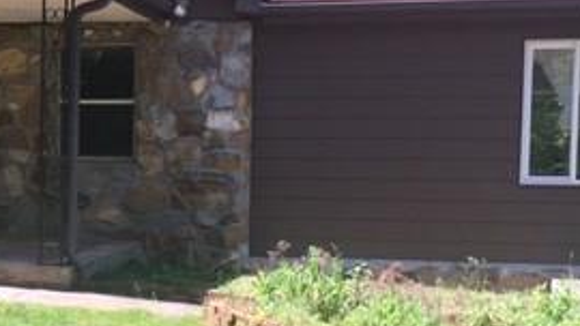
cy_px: 223
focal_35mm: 75
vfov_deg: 16.1
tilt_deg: -2.9
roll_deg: -0.7
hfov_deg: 27.8
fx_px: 1154
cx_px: 146
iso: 25
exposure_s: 1/390
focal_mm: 4.15
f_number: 2.2
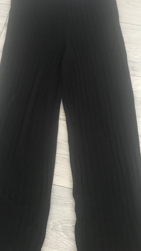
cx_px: 65
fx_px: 266
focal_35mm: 40
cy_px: 130
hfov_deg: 29.7
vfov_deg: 50.5
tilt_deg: -71.5
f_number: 1.8
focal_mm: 3.99
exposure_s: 1/8
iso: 100
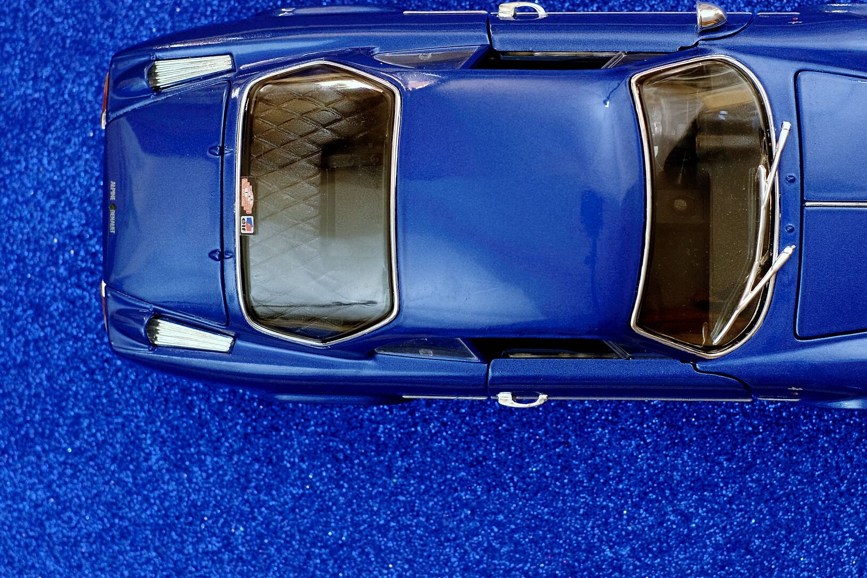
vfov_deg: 17.5
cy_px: 205
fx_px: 1878
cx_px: 621
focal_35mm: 78
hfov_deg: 25.8
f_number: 4
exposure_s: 1/45
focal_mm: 35
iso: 640
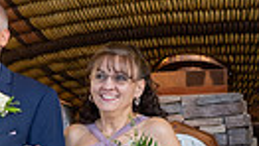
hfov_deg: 13.1
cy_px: 164
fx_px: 1079
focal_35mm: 157
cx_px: -100
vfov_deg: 7.7
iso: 200
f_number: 2.8
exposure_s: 1/125
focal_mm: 24
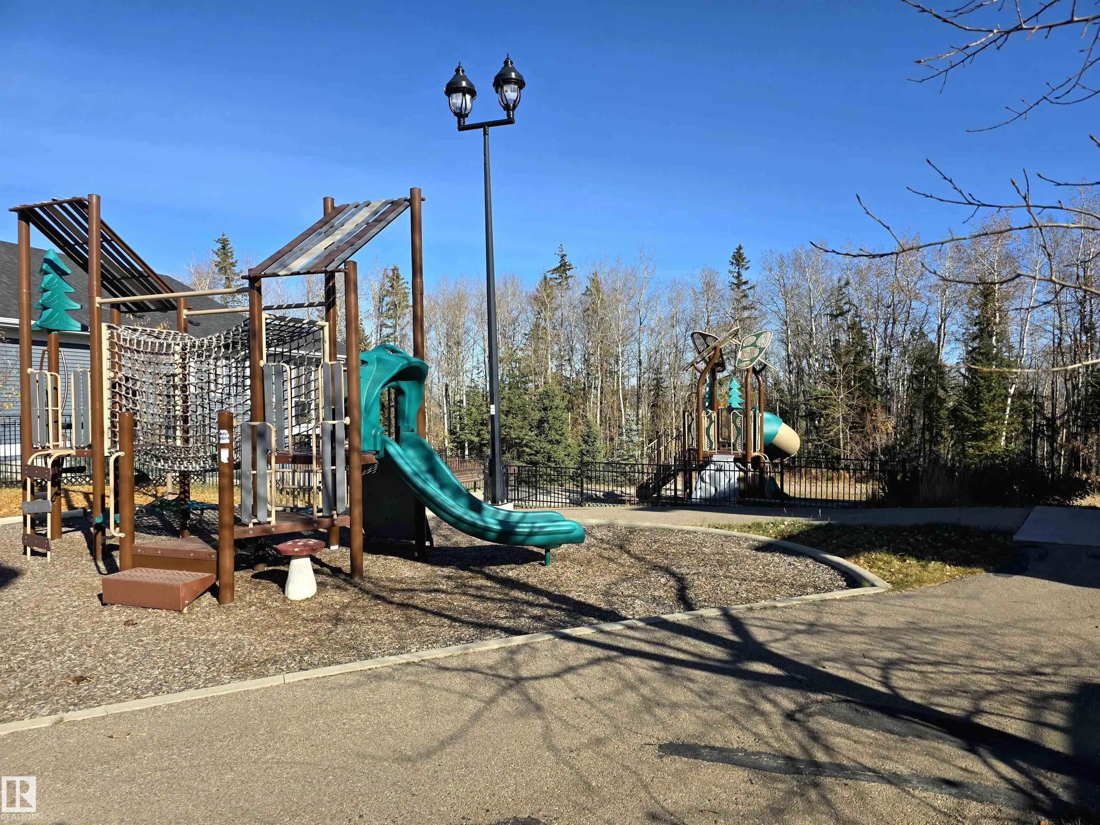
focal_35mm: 23
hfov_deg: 73.9
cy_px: 412
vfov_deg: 58.9
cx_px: 550
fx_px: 731
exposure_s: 1/10000
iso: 80
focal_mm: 6.3
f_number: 1.7
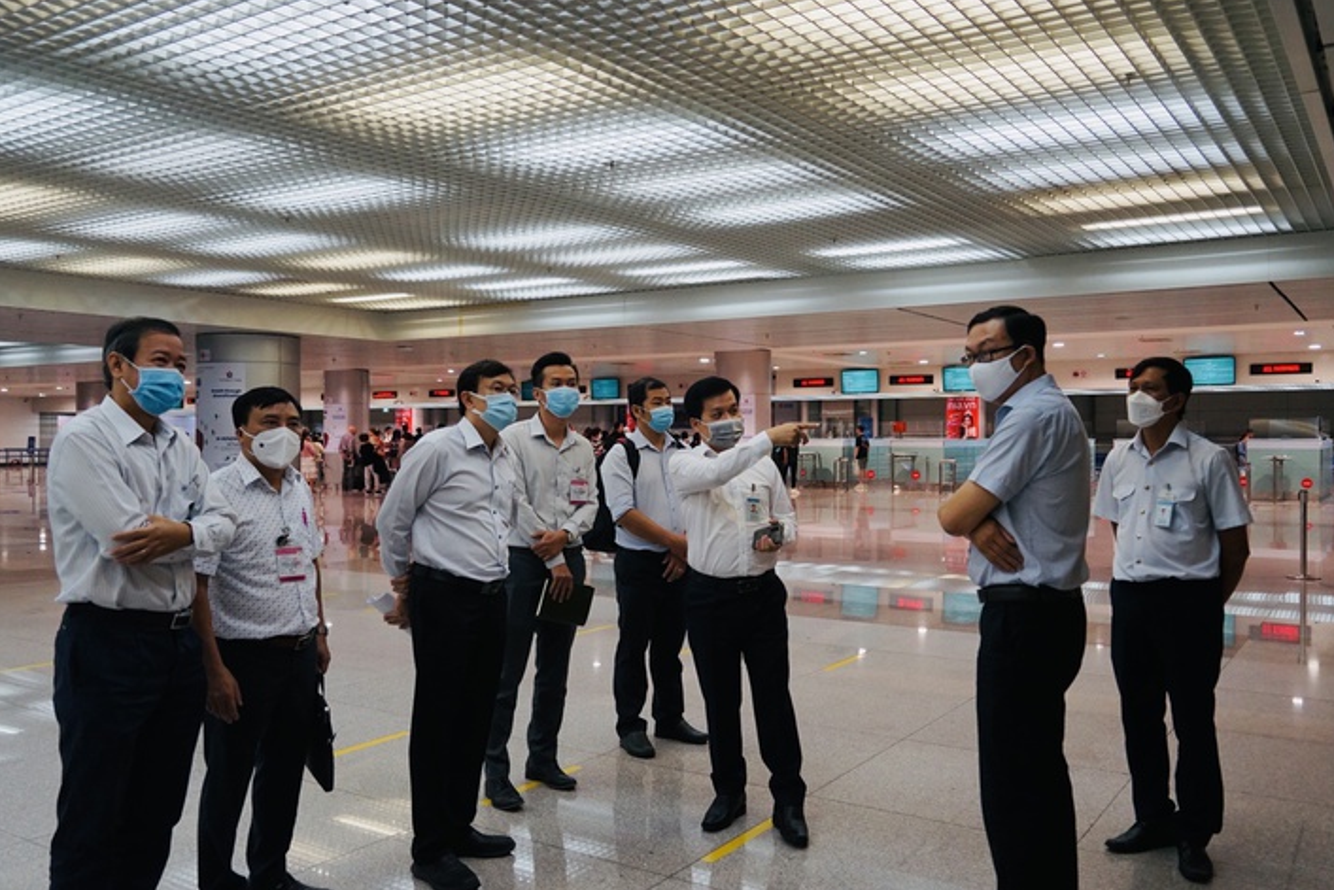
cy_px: 444
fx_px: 1112
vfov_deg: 43.6
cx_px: 686
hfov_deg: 61.9
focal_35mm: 30
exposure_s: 1/160
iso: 1600
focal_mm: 29
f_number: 4
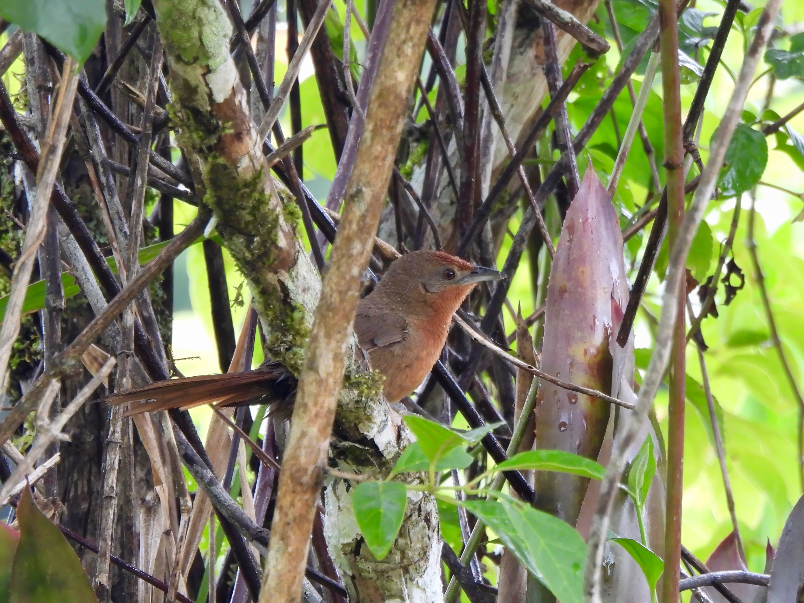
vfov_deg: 1.9
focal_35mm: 800
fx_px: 18582
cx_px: 402
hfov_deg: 2.5
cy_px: 302
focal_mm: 143
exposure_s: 1/100
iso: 400
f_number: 5.6
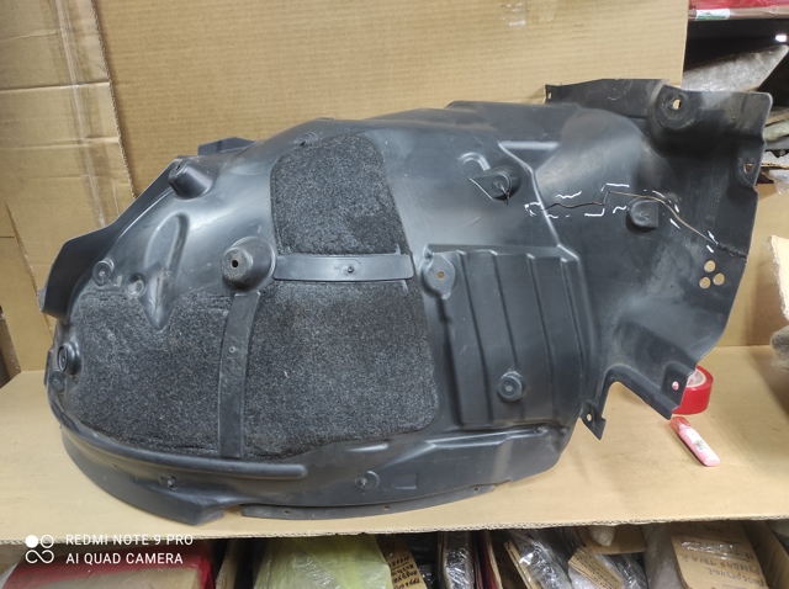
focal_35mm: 25
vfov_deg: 54.8
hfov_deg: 69.5
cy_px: 294
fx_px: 569
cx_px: 394
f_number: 1.89
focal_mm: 5.43
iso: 755
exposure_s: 1/33
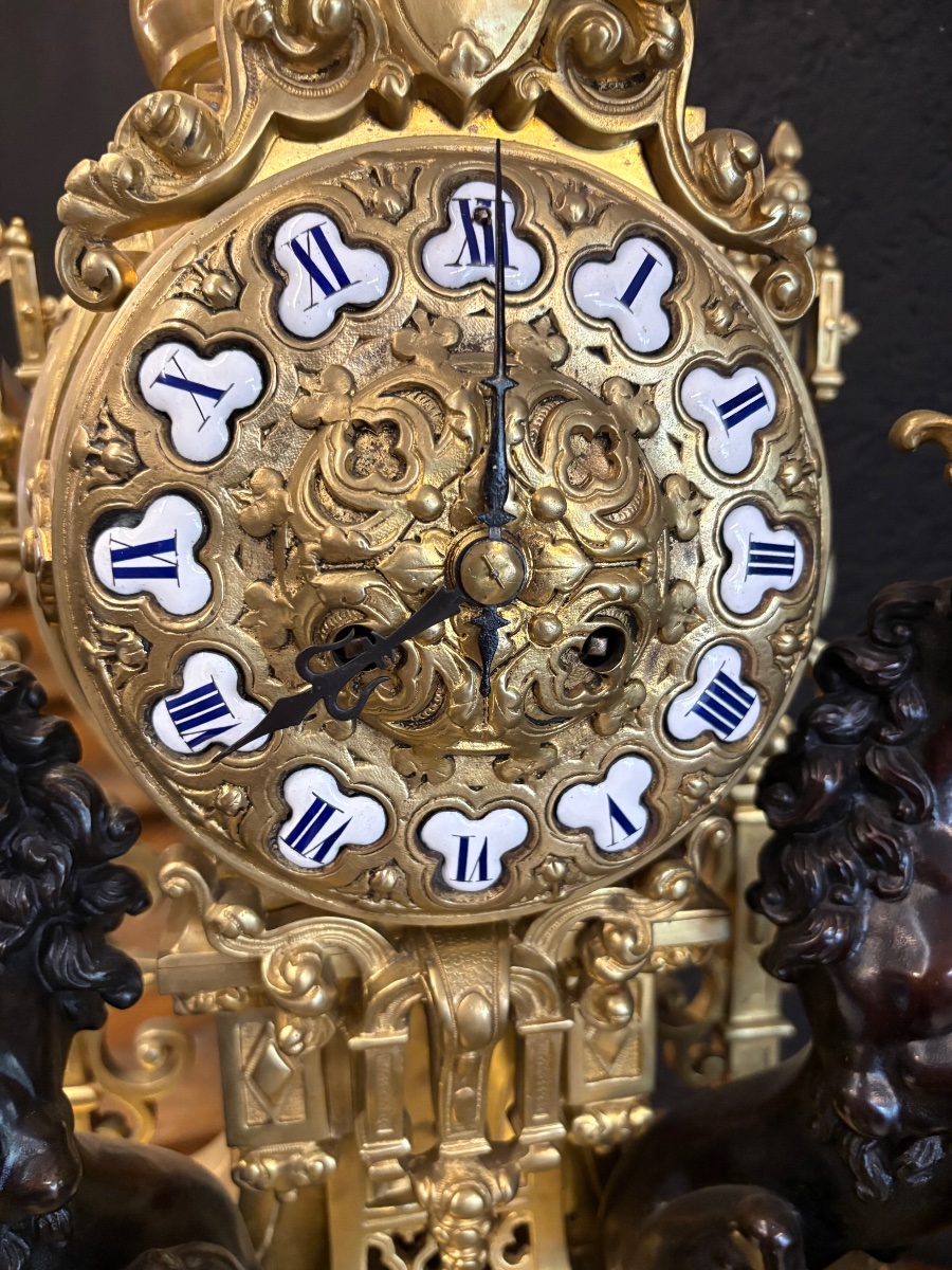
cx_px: 476
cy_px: 635
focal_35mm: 26
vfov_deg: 67.3
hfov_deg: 53.1
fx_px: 953
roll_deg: +2.1
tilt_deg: -9.2
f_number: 1.6
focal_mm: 5.96
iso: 320
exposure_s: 1/50
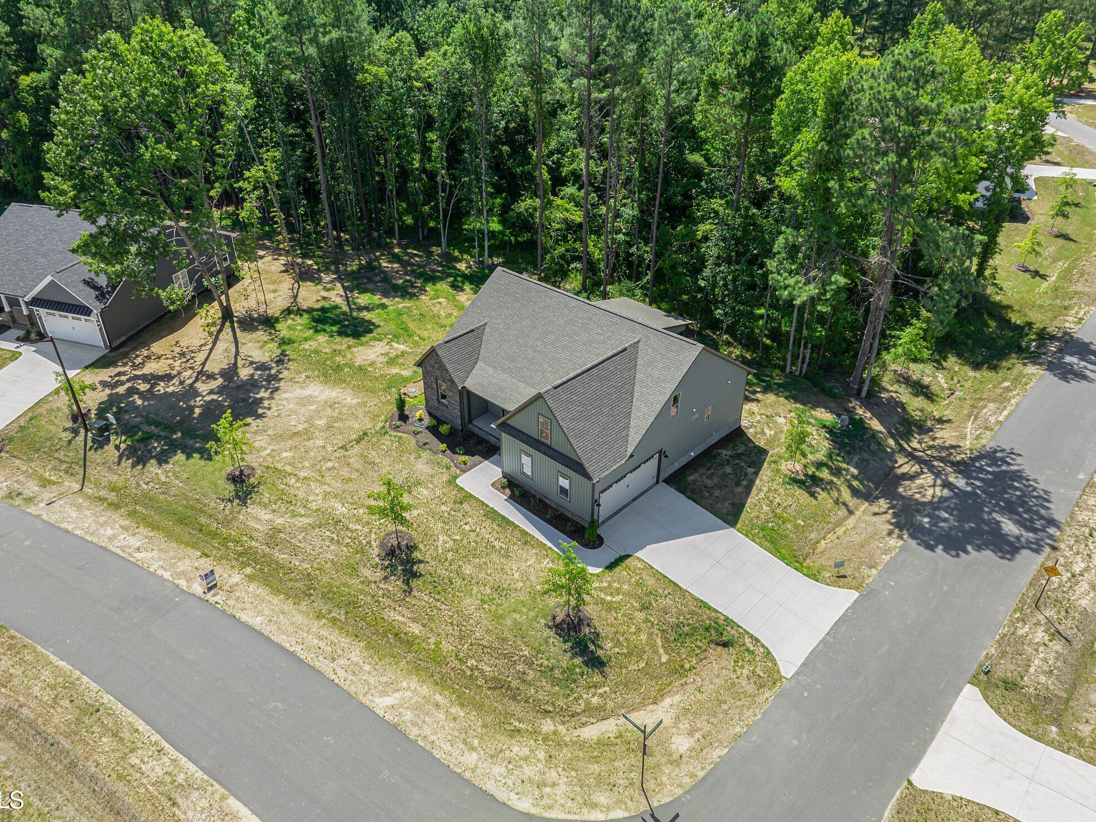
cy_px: 411
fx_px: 792
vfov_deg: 54.9
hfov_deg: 69.4
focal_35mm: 25
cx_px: 530
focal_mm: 12.29
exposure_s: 1/80
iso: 100
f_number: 5.6
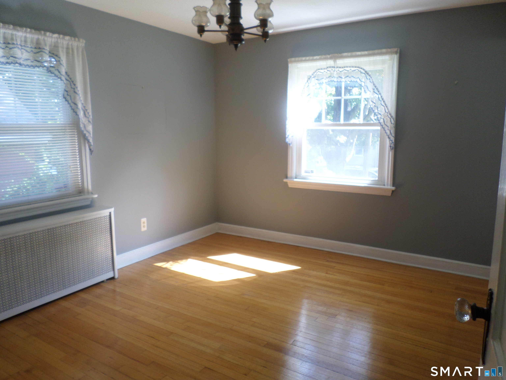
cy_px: 190
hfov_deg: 69.4
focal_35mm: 25
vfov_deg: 54.9
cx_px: 253
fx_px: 365
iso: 80
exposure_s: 1/45
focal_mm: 4.5
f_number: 2.5
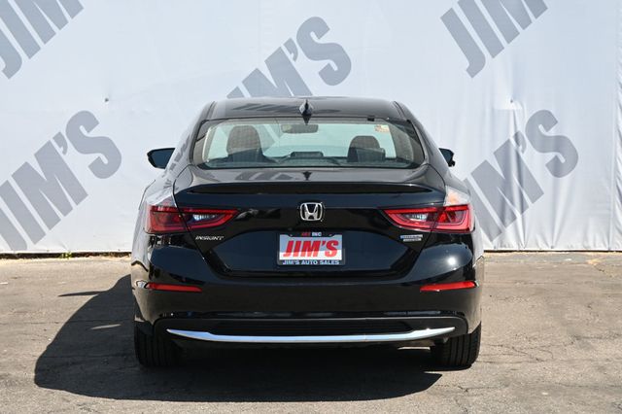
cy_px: 207
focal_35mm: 70
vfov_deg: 19.3
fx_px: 1217
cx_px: 311
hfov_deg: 28.7
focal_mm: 47
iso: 280
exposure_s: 1/250
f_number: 6
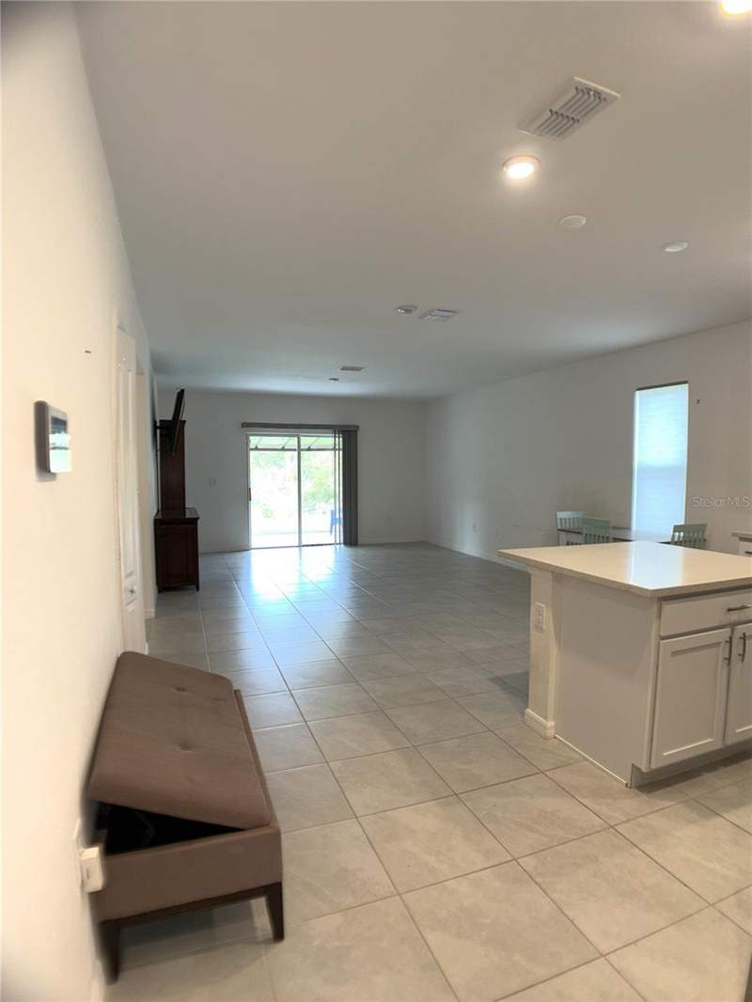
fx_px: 753
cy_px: 501
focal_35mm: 26
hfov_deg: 53.1
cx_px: 376
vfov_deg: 67.3
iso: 32
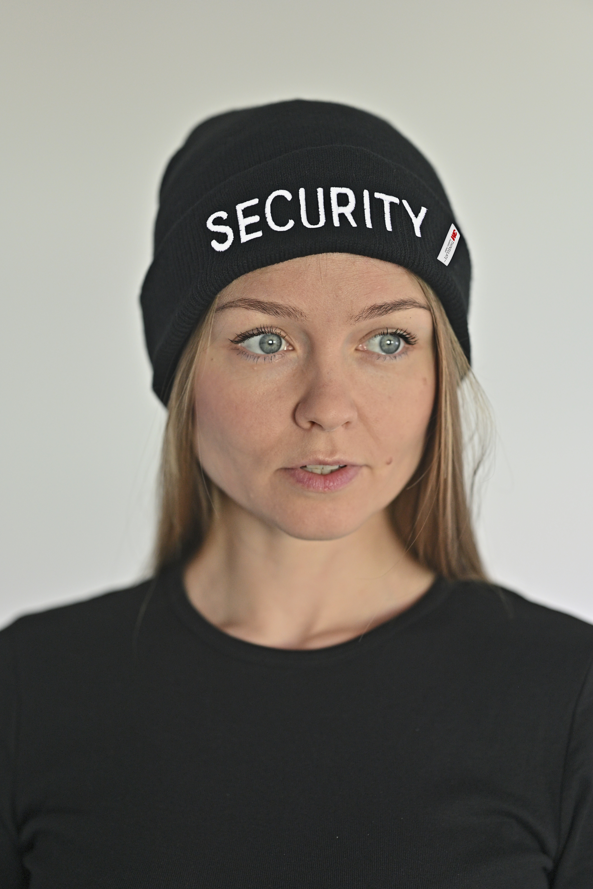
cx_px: 295
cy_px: 450
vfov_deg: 23.6
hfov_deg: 15.9
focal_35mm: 86
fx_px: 2125
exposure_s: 1/1000
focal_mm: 85
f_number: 1.8
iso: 640
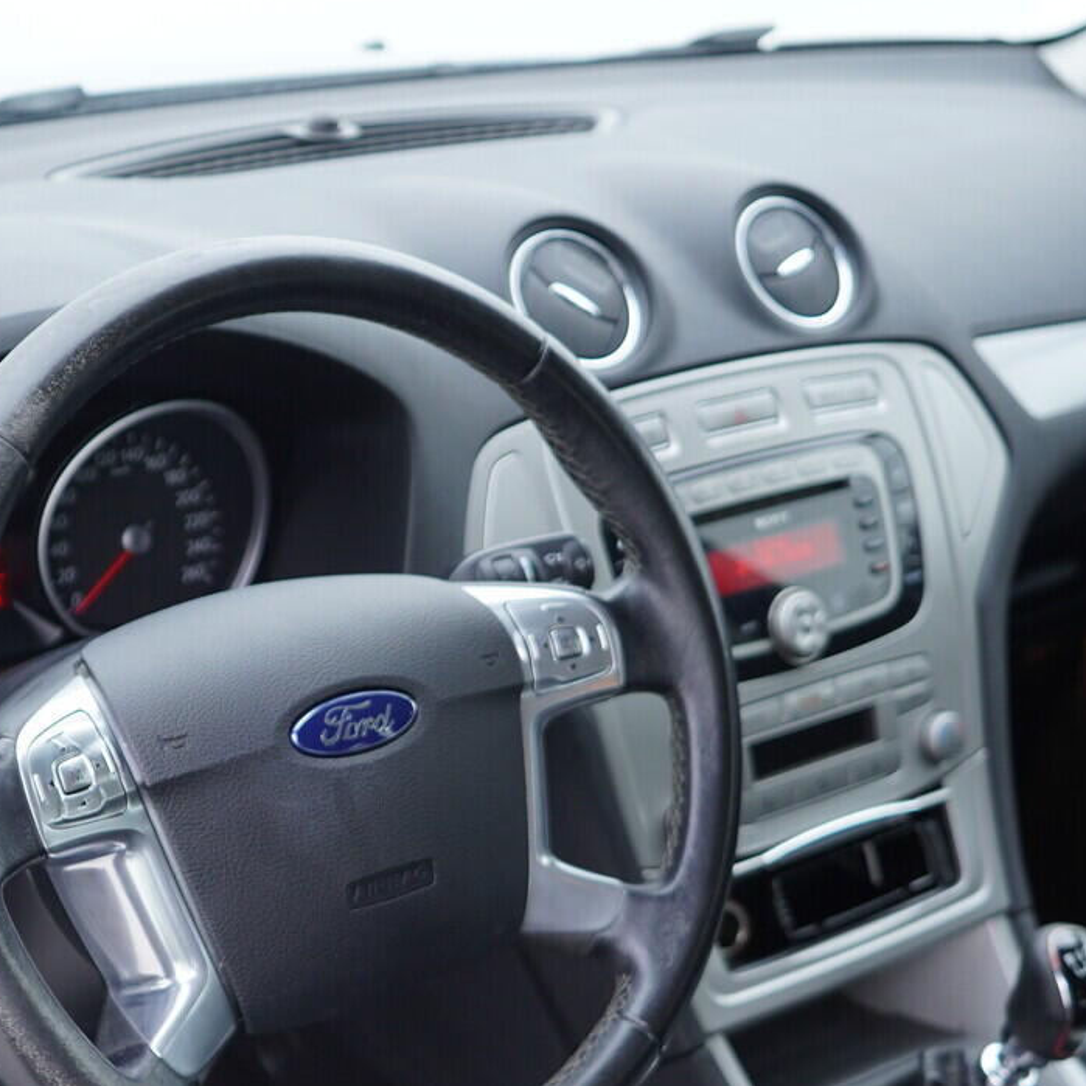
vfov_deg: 27.1
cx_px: 275
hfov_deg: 26.9
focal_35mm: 63
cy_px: 735
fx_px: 2236
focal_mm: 24
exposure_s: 1/40
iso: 200
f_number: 2.8
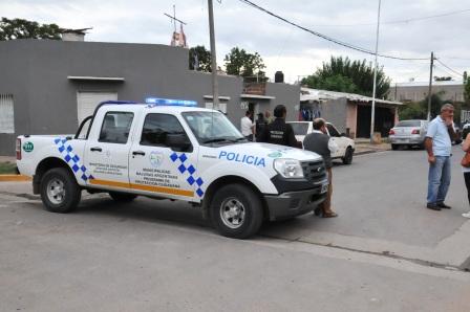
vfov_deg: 35.4
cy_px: 156
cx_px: 235
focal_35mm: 38
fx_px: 489
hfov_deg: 51.3
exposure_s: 1/160
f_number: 9
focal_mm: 25
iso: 2500
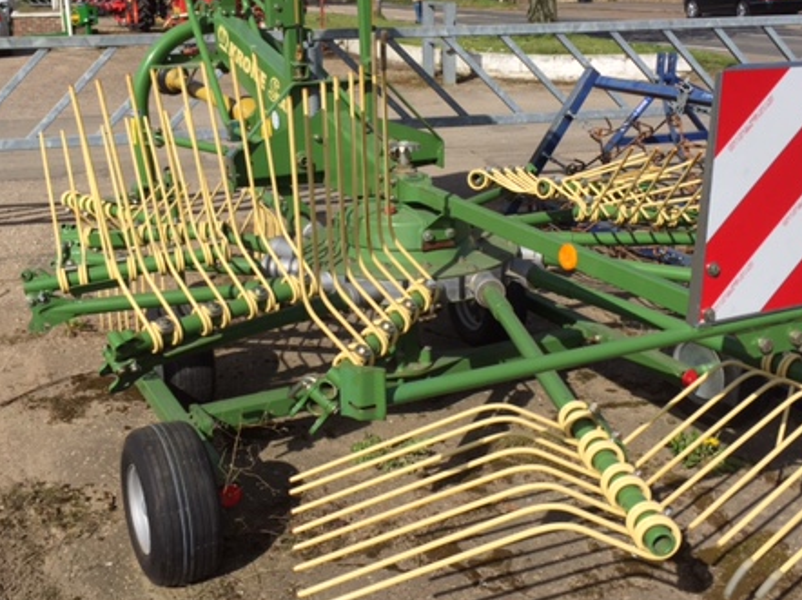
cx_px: 388
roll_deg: -1.2
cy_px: 279
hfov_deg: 44.8
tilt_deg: -18.0
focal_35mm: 42
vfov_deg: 34.3
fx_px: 973
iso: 32
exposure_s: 1/3300
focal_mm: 4.15
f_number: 2.2
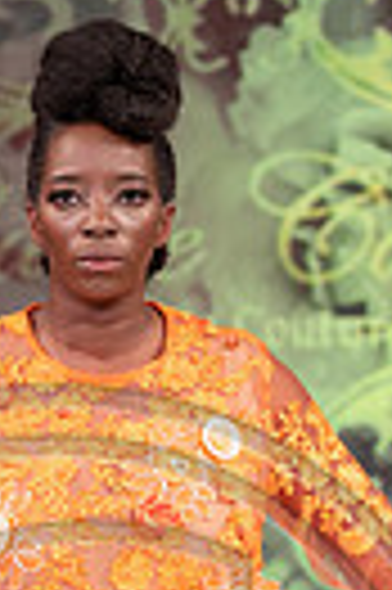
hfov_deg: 4.3
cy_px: 838
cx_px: 56
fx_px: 5158
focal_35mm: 315
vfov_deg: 6.5
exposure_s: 1/400
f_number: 5.6
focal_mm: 92
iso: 2000
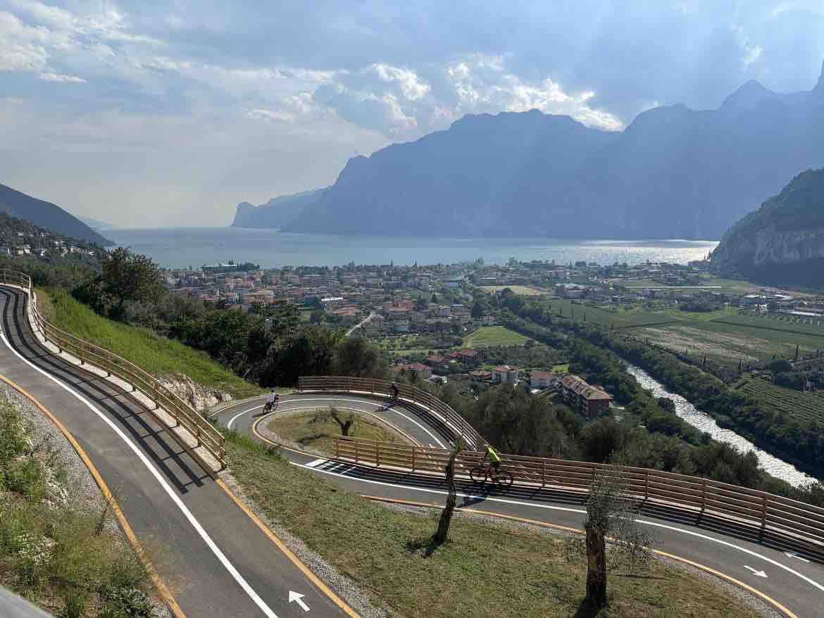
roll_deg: +0.6
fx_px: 619
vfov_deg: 53.1
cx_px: 412
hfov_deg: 67.3
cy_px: 309
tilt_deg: -7.9
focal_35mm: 26
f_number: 1.6
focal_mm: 5.96
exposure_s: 1/3937
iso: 50
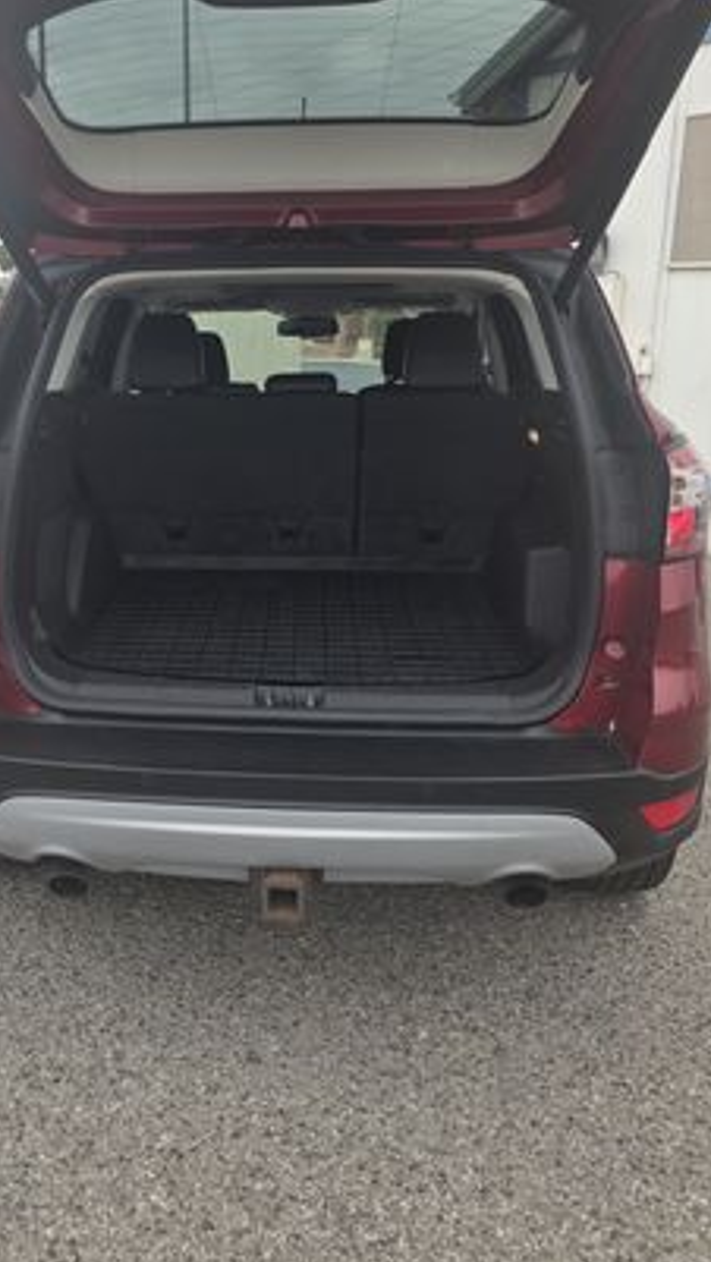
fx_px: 1004
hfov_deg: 38.7
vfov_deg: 64.0
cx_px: 255
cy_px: 551
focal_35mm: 30
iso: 80
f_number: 1.7
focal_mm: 6.3
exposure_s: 1/1347
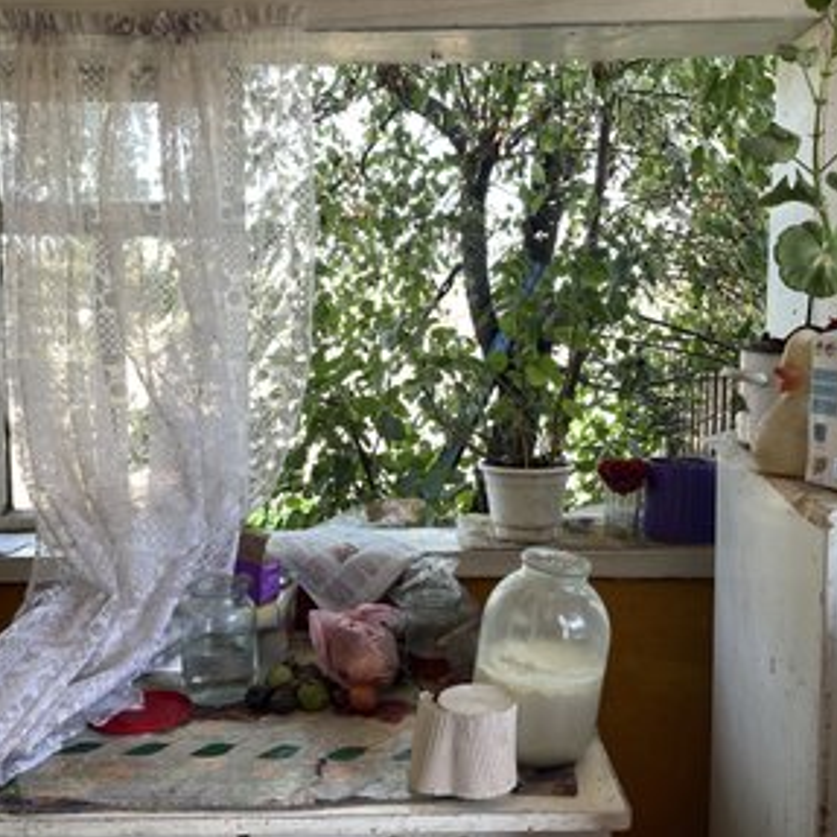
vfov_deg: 51.1
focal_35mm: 32
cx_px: 435
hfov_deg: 51.1
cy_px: 423
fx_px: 875
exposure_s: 1/121
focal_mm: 4.2
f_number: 1.6
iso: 40
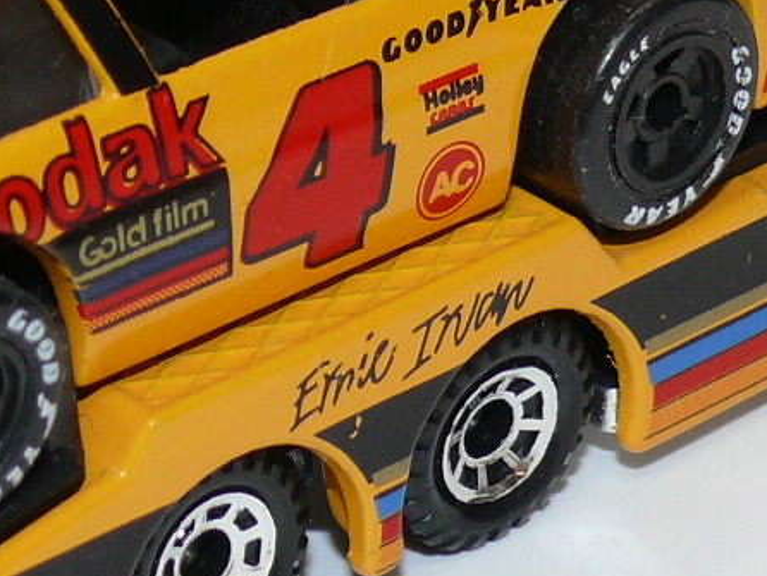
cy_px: -17
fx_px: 5010
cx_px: 354
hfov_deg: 8.8
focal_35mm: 226
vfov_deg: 6.6
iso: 100
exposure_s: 1/30
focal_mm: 10.3
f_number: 4
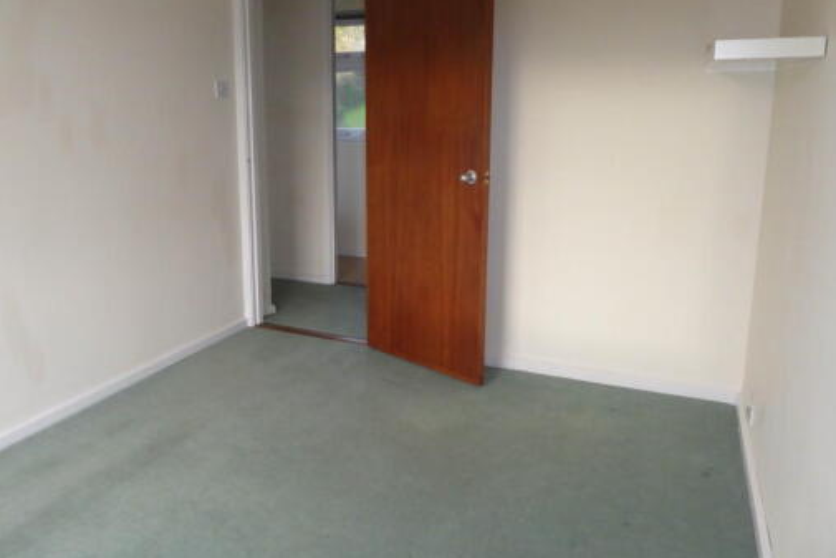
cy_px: 238
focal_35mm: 30
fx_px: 697
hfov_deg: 61.8
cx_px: 375
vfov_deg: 43.5
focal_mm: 4.3
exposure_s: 1/60
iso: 500
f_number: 3.3
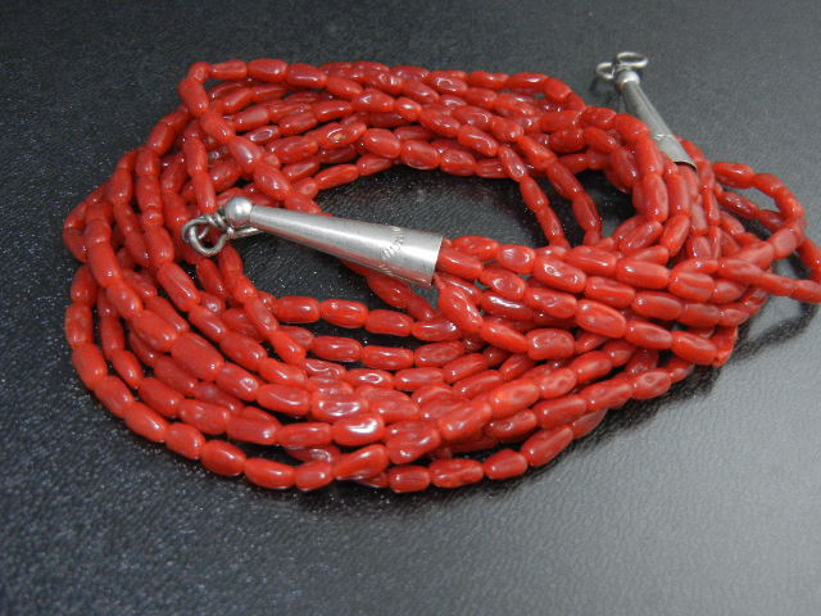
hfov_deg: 47.9
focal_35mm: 39
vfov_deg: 36.8
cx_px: 410
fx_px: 925
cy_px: 308
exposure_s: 1/30
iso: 800
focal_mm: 7.1
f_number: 7.4
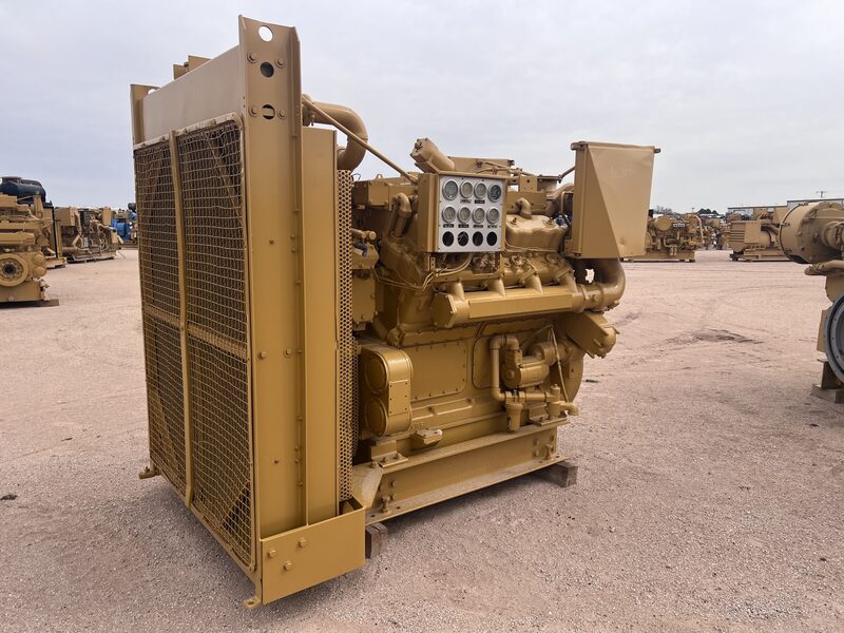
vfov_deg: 53.1
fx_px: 634
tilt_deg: -9.5
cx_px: 422
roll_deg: +0.8
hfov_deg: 67.3
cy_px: 316
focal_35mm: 26
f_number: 1.5
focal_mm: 5.7
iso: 50
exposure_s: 1/4274
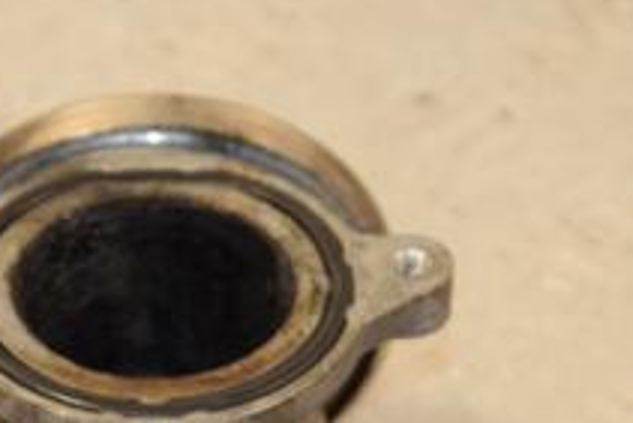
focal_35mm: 362
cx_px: 135
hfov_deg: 5.7
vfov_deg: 3.8
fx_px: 6377
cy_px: 387
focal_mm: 85
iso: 800
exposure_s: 1/200
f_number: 7.1
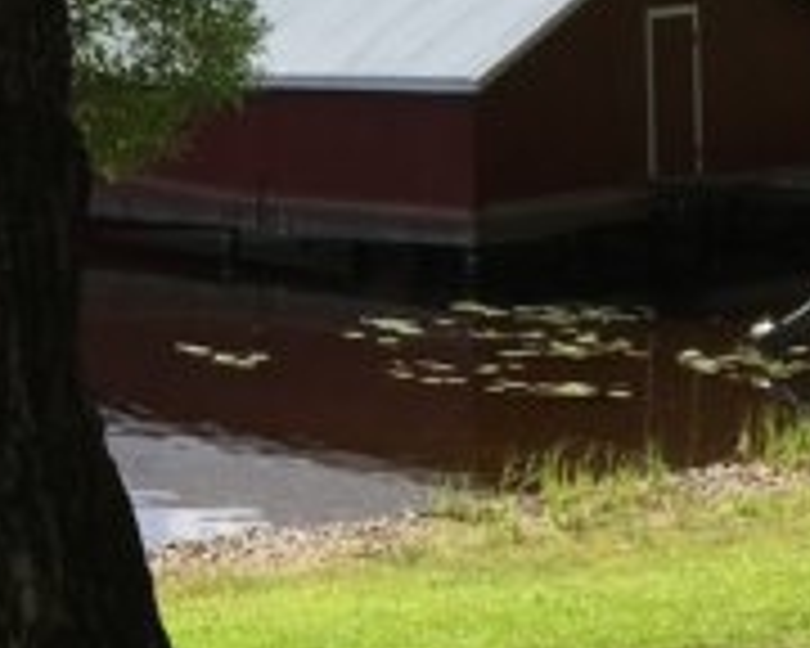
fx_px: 3021
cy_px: 36
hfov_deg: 14.4
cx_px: -360
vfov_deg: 12.1
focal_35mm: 126
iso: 25
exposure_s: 1/1570
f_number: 2.2
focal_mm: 4.15
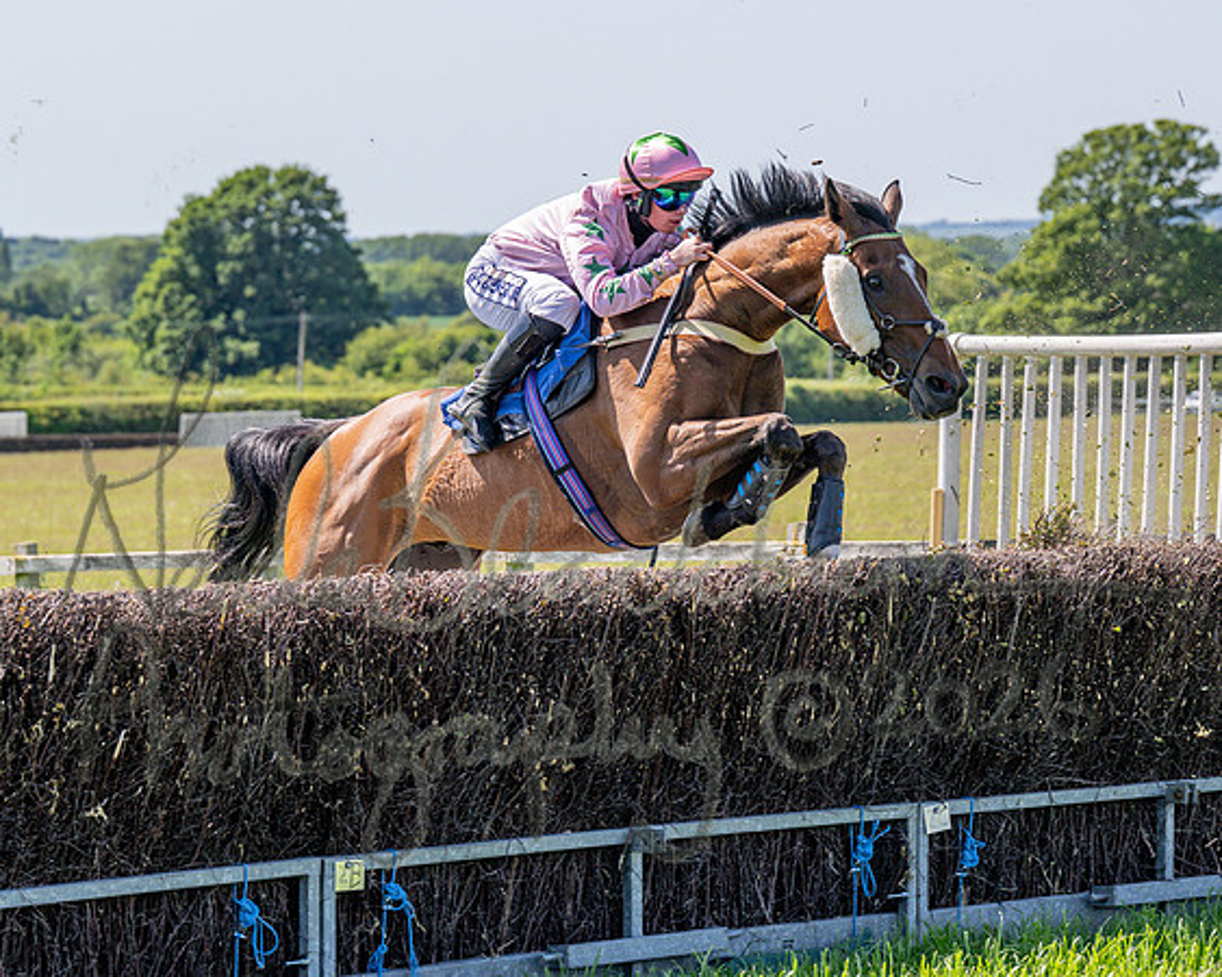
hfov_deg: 13.4
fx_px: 5186
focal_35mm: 143
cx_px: 575
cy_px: 382
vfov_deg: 10.8
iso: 200
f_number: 4
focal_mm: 84
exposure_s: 1/1600
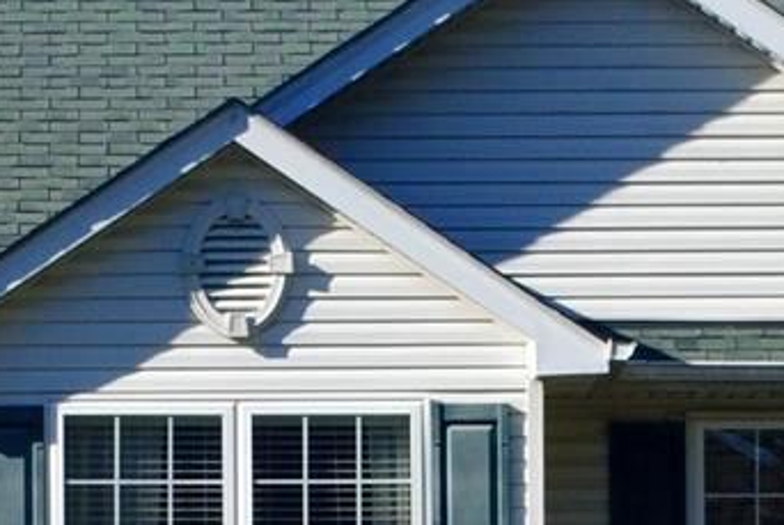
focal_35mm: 395
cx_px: 355
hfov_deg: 5.2
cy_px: 979
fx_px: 8613
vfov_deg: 3.5
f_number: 10
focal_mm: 44
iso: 200
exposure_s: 1/250
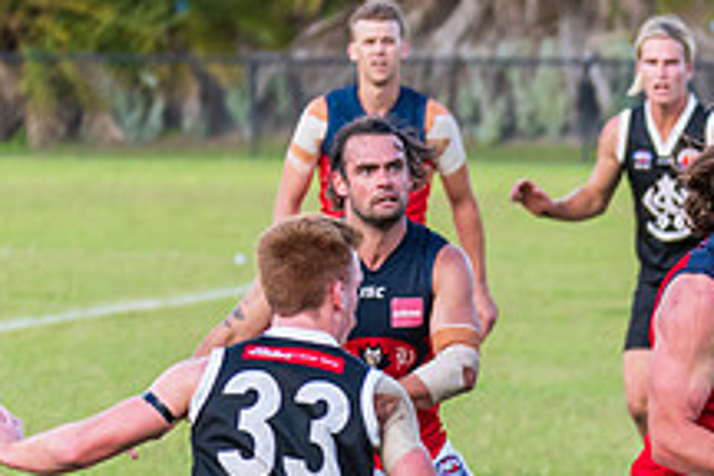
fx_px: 13248
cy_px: 235
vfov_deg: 2.1
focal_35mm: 668
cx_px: 1058
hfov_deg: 3.1
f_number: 5
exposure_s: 1/1250
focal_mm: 190
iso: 800
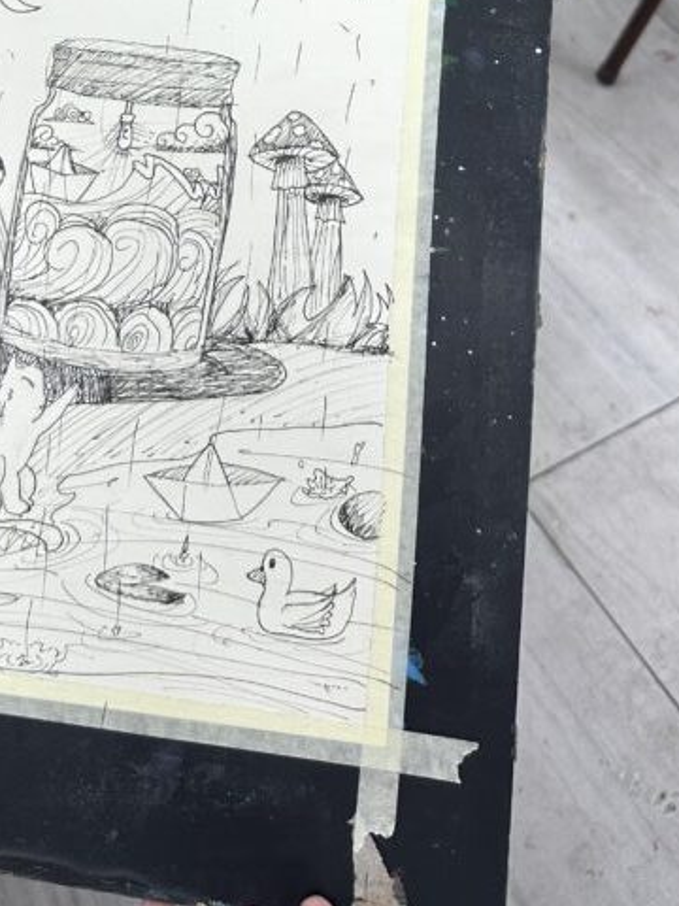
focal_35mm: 50
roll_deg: -0.9
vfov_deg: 34.4
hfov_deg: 28.6
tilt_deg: -40.4
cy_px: -19
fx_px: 1308
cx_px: 147
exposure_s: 1/118
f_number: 1.78
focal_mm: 6.86
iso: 50
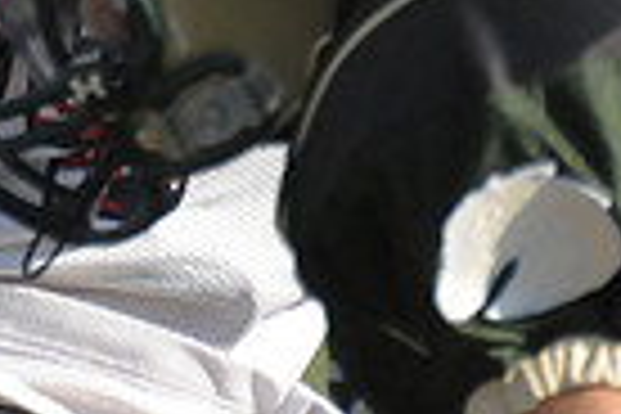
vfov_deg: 0.6
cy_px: -443
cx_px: -45
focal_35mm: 2391
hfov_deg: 0.9
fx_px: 41242
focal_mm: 380
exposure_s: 1/5000
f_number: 4
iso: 1600
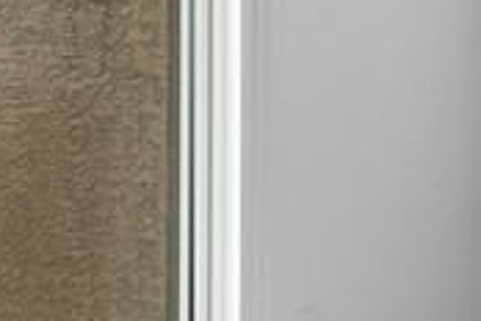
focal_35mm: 175
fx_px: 2338
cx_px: 158
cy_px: -118
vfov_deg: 7.7
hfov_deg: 11.7
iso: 400
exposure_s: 1/200
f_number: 8
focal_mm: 28
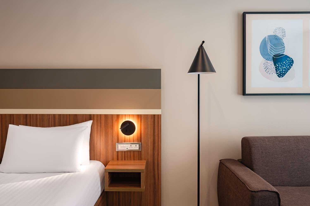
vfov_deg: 42.9
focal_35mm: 30
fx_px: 262
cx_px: 155
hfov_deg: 61.1
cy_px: 103
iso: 125
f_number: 4
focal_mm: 30.5
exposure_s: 1/40
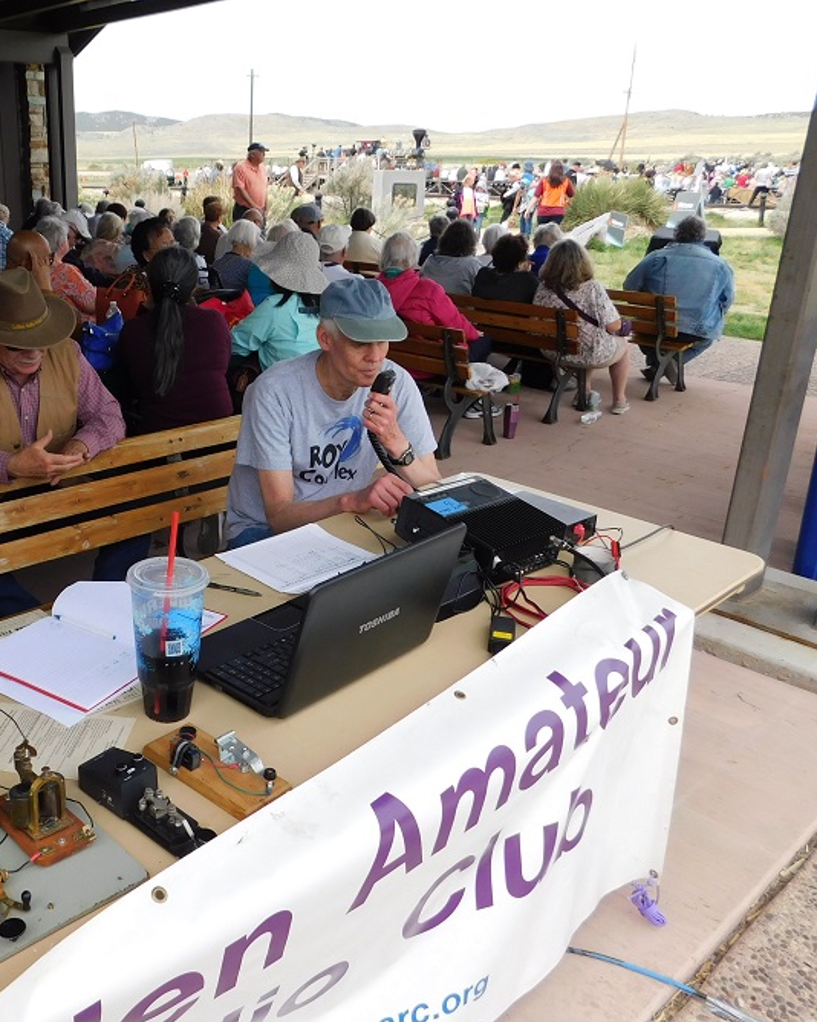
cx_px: 182
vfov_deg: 57.2
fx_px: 937
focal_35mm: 31
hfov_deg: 45.1
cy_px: 494
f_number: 3
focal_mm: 4
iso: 125
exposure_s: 1/800
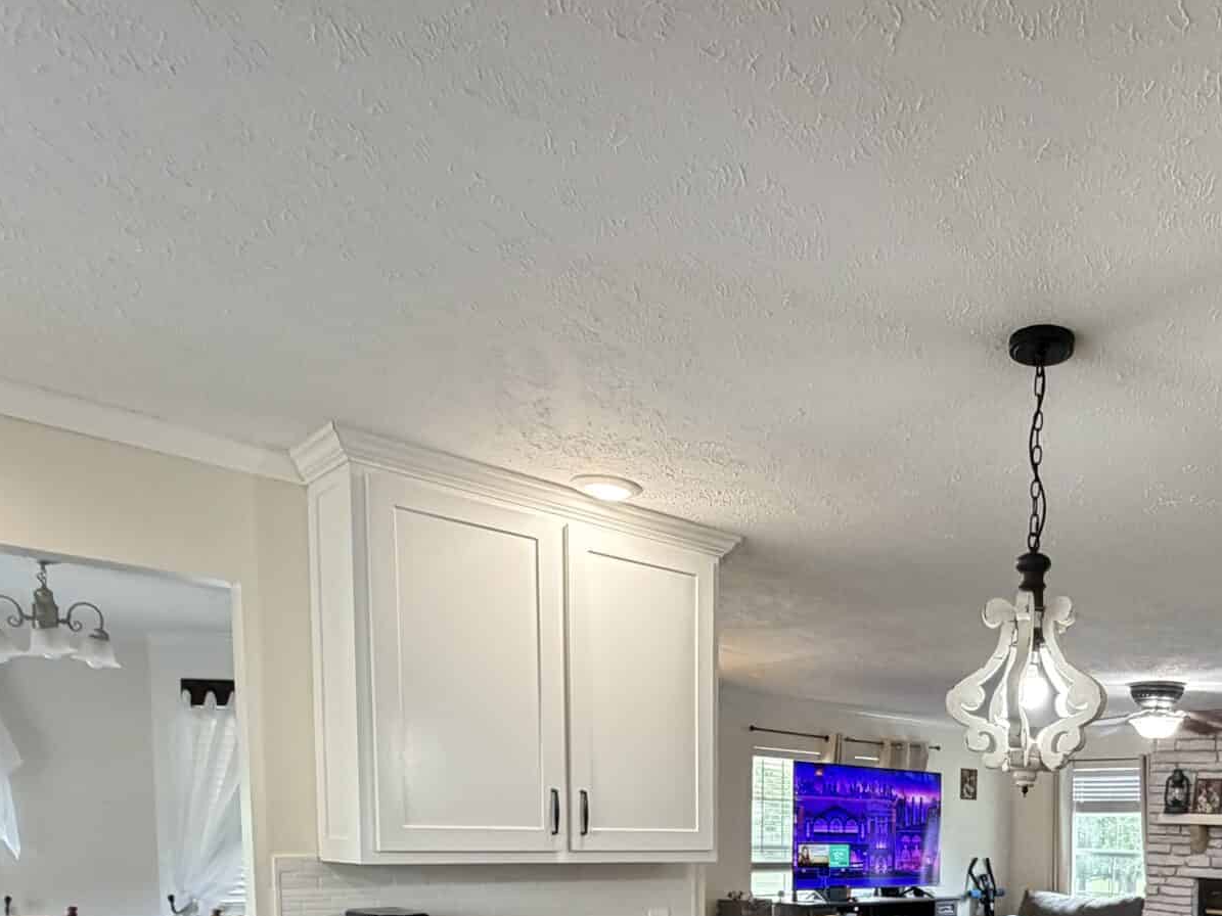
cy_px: 931
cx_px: 912
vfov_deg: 40.5
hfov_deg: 57.1
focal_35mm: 30
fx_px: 1059
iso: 500
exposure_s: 1/60
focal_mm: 2.22
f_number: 2.2
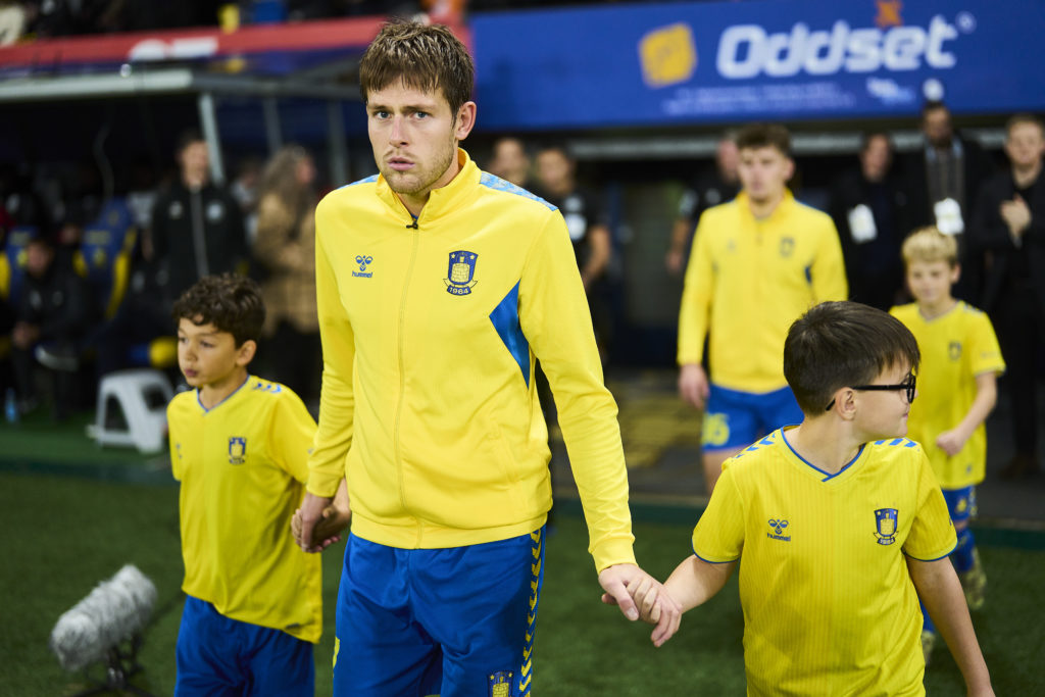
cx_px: 522
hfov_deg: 39.6
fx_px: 1451
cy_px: 348
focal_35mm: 50
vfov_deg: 27.0
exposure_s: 1/2000
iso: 1600
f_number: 1.2
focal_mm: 50
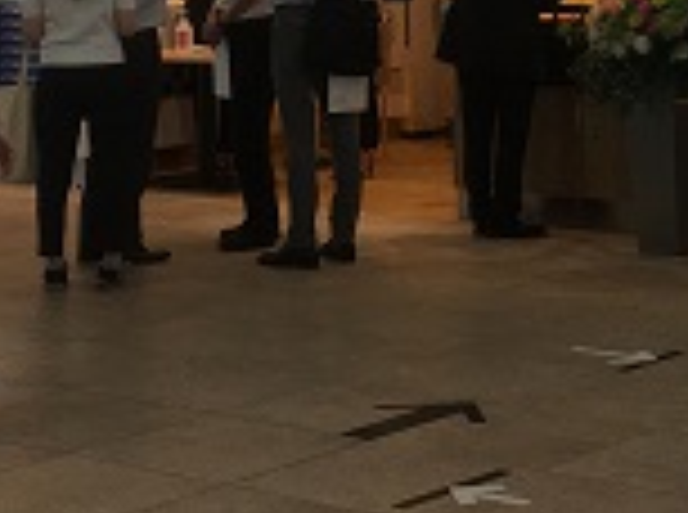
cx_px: 441
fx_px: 2260
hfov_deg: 17.3
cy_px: -180
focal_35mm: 114
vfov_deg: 12.5
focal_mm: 4.15
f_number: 2.2
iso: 40
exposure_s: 1/120
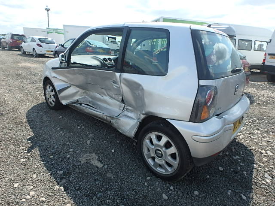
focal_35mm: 21
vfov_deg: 63.4
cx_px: 138
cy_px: 103
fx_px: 167
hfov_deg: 79.0
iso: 125
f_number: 3.5
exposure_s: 1/800
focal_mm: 3.7
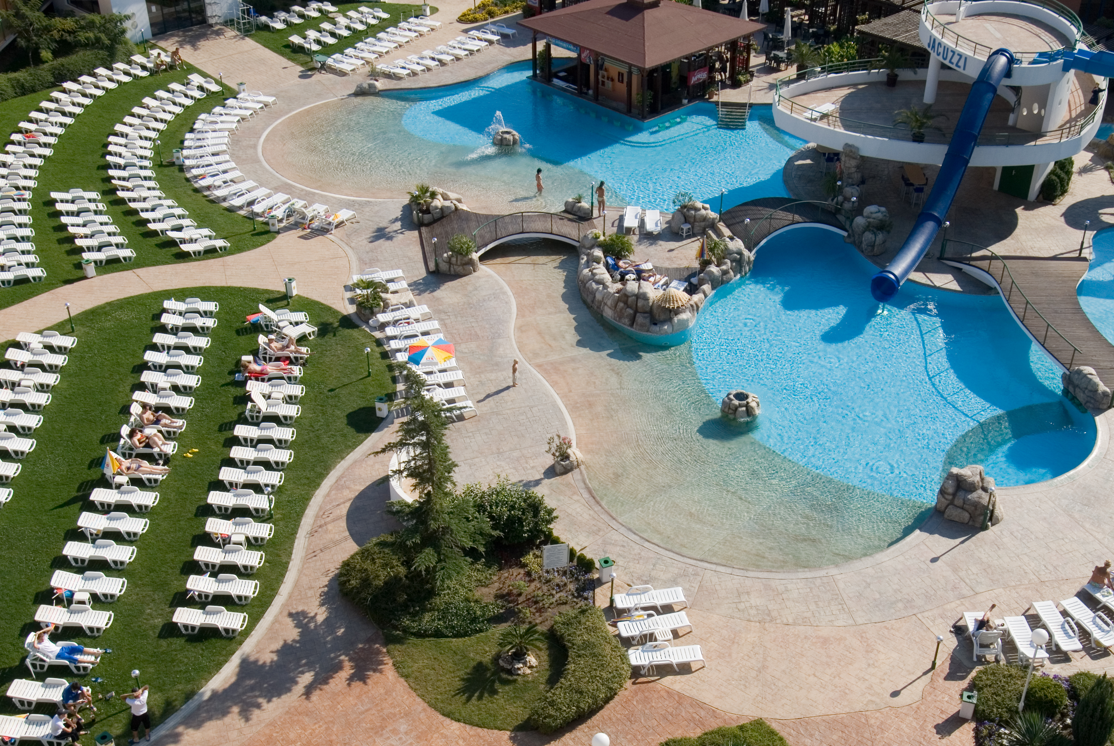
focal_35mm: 43
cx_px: 625
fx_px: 1332
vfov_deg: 31.2
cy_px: 458
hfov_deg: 45.3
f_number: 8
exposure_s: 1/250
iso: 100
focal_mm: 22
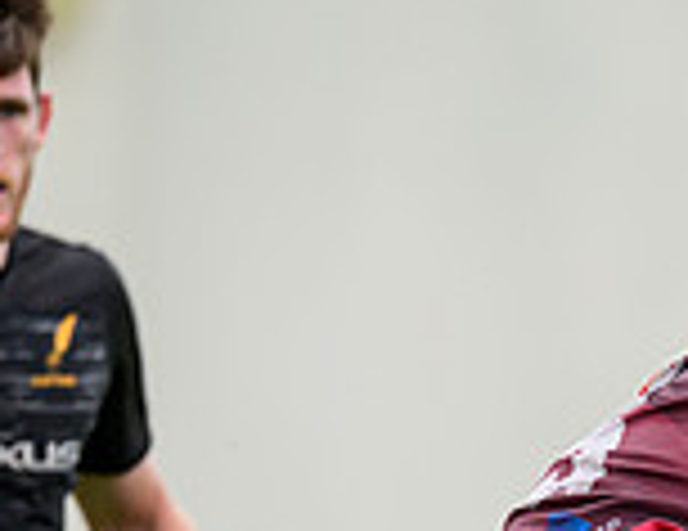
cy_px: 682
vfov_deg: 0.7
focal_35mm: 2097
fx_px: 42107
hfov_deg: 0.9
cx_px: 1606
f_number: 3.5
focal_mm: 400
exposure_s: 1/2000
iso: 500
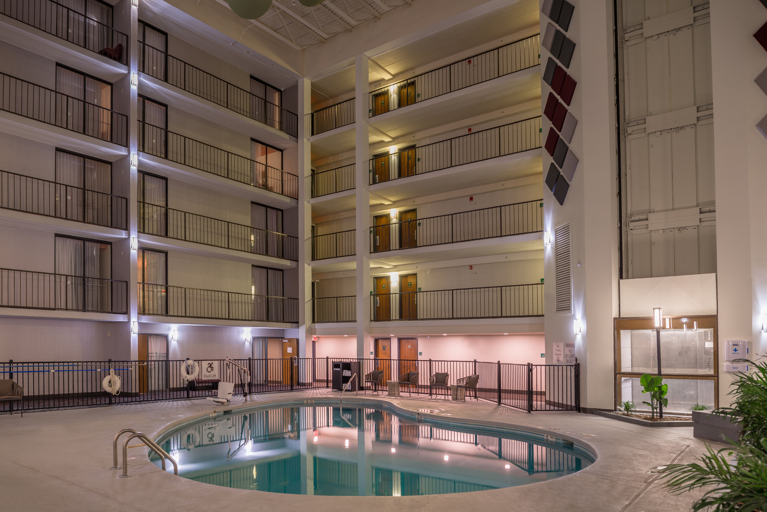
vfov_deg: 53.2
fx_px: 511
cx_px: 384
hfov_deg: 73.7
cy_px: 256
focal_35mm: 24
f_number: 6.3
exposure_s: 1.3
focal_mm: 24
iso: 100
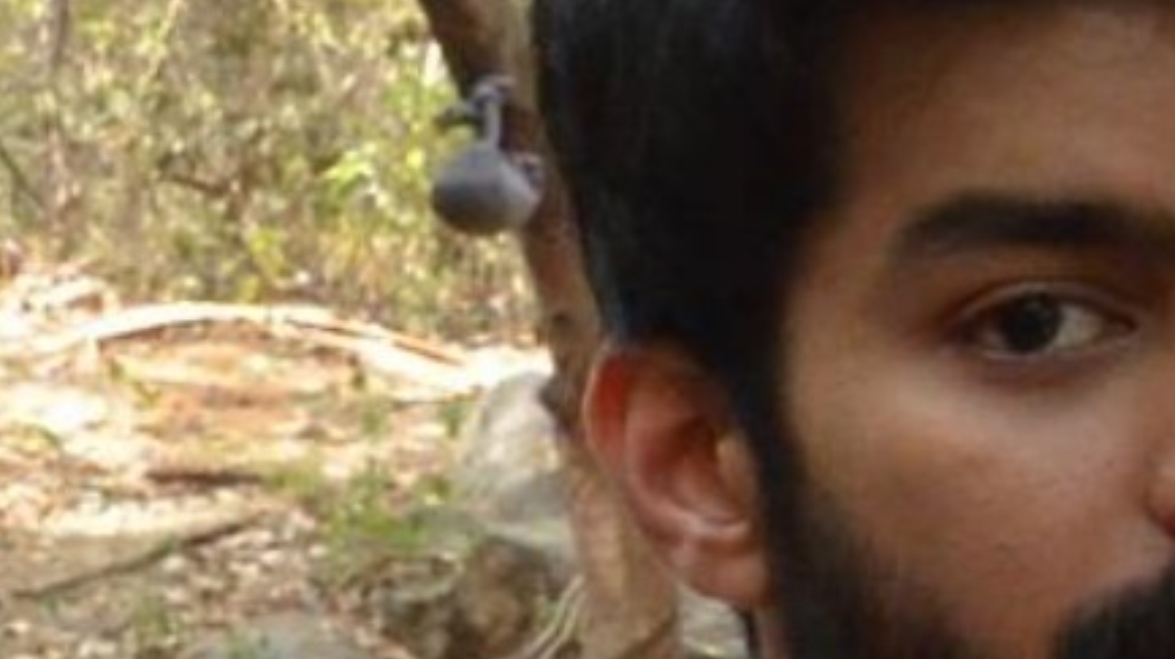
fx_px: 6134
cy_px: 1464
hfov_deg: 10.2
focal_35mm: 197
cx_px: -1129
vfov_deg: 6.0
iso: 2500
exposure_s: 1/125
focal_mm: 24
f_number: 6.3
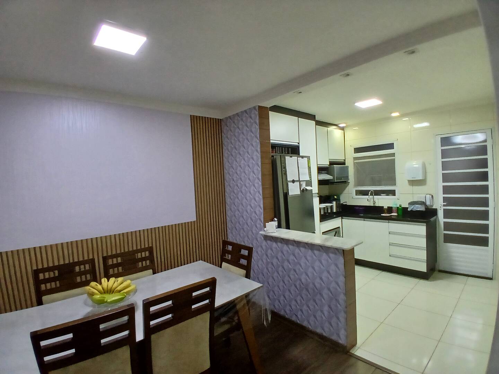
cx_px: 250
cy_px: 187
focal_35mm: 17
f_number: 2.2
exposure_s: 1/30
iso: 200
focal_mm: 1.4
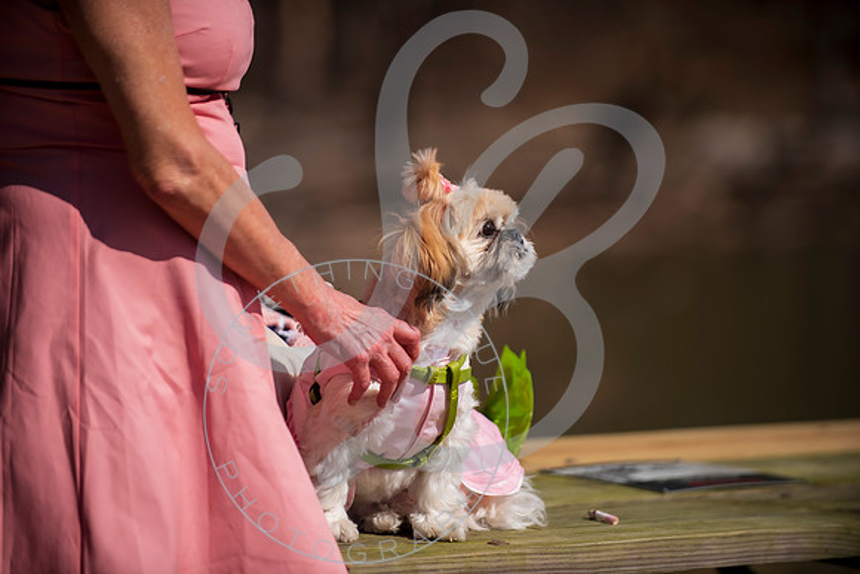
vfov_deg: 7.9
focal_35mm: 175
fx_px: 4181
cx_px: 430
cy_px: 287
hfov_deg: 11.7
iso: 100
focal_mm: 175
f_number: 2.8
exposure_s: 1/2000
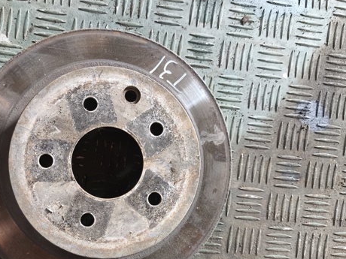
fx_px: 320
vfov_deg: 43.6
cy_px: 170
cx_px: 121
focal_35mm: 32
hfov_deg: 55.8
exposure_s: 1/33.3
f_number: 1.7
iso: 800
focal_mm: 5.35
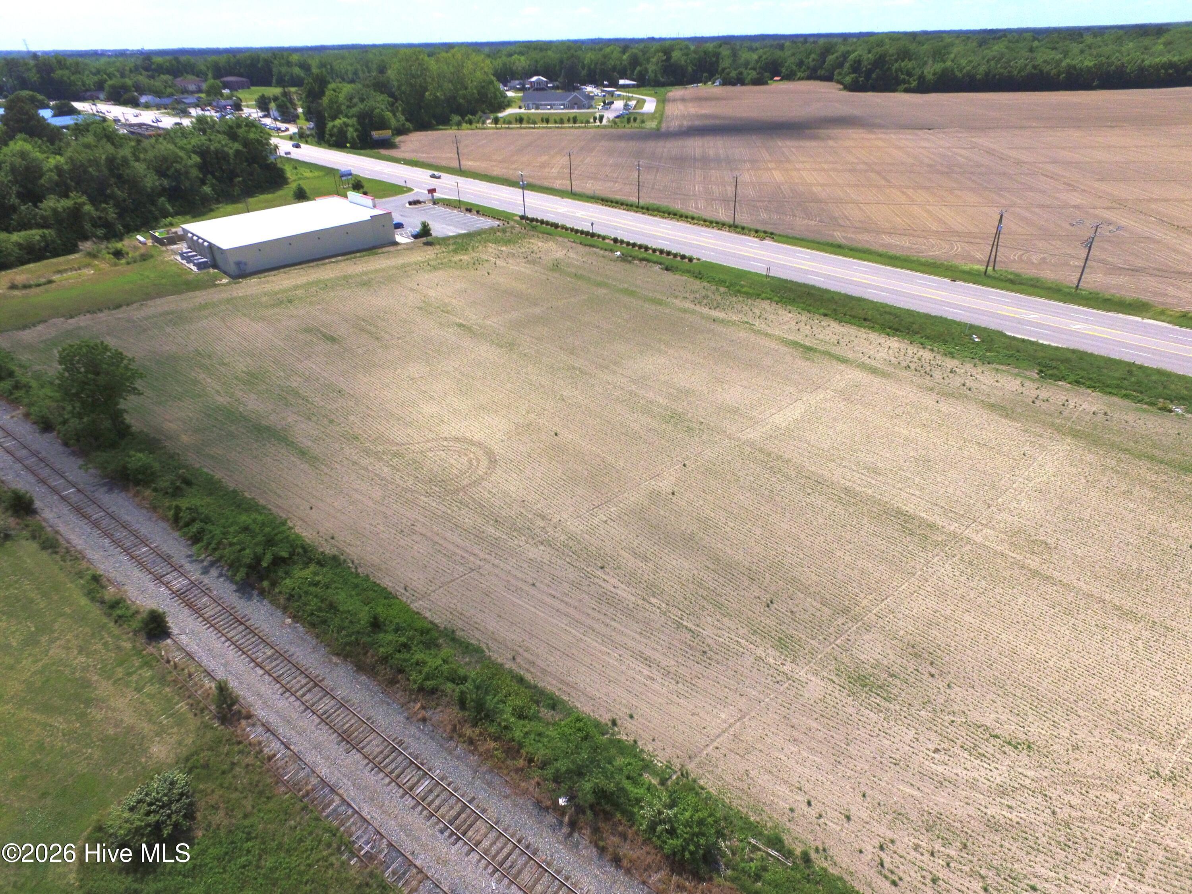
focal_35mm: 20
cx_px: 596
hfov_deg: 81.7
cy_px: 447
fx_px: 689
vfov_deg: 66.0
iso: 100
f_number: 2.8
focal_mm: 3.61
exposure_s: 1/4098
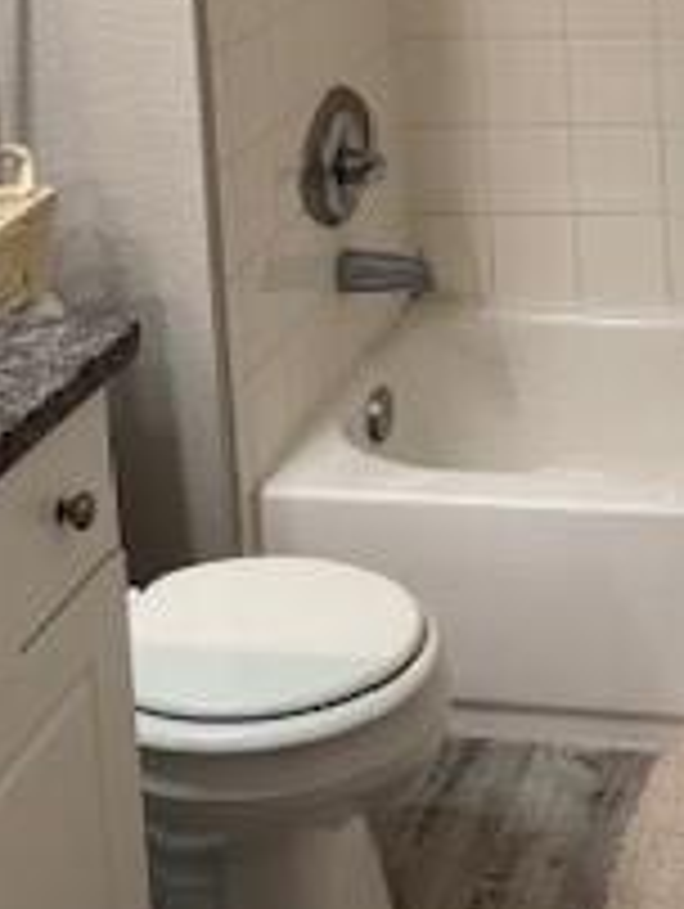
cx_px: 567
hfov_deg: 19.2
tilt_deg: -6.2
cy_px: -176
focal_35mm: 76
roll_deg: +2.7
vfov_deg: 23.5
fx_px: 1998
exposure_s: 1/120
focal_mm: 6.76
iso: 200
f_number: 1.78
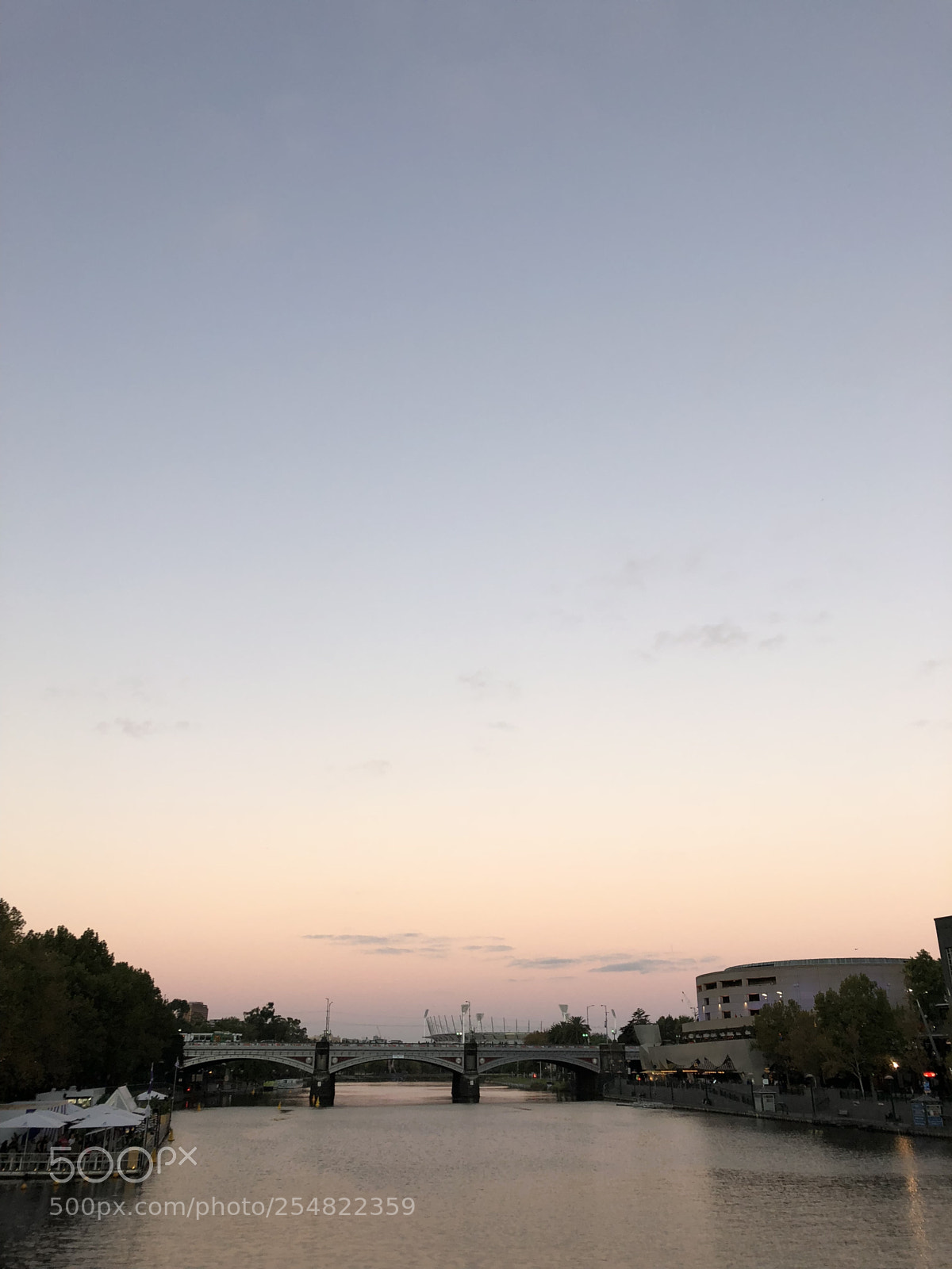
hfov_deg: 48.2
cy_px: 634
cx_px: 476
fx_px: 1063
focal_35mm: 29
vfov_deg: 61.7
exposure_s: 1/100
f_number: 1.8
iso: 40
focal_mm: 3.99
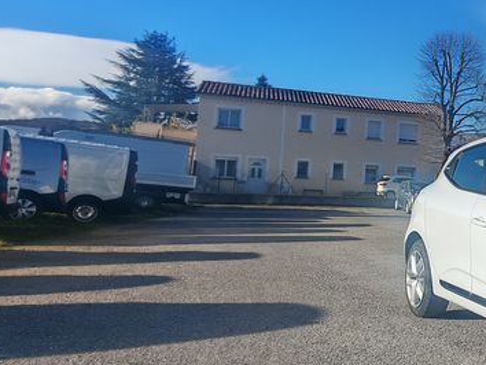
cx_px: 649
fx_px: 674
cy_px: 159
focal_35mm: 48
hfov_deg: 30.3
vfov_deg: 30.3
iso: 50
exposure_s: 1/1300
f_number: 2
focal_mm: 1.82
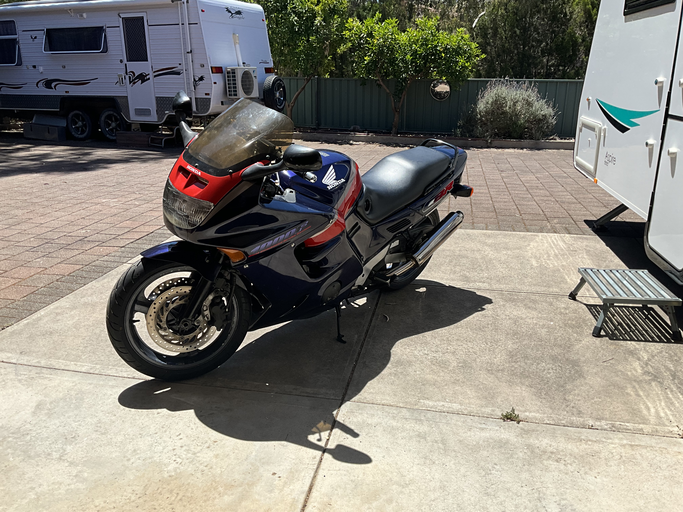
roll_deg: -0.5
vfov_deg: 48.2
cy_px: 256
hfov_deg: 61.7
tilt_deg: -19.3
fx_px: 572
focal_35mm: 29
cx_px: 342
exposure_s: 1/1984
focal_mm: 3
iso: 25
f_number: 1.8
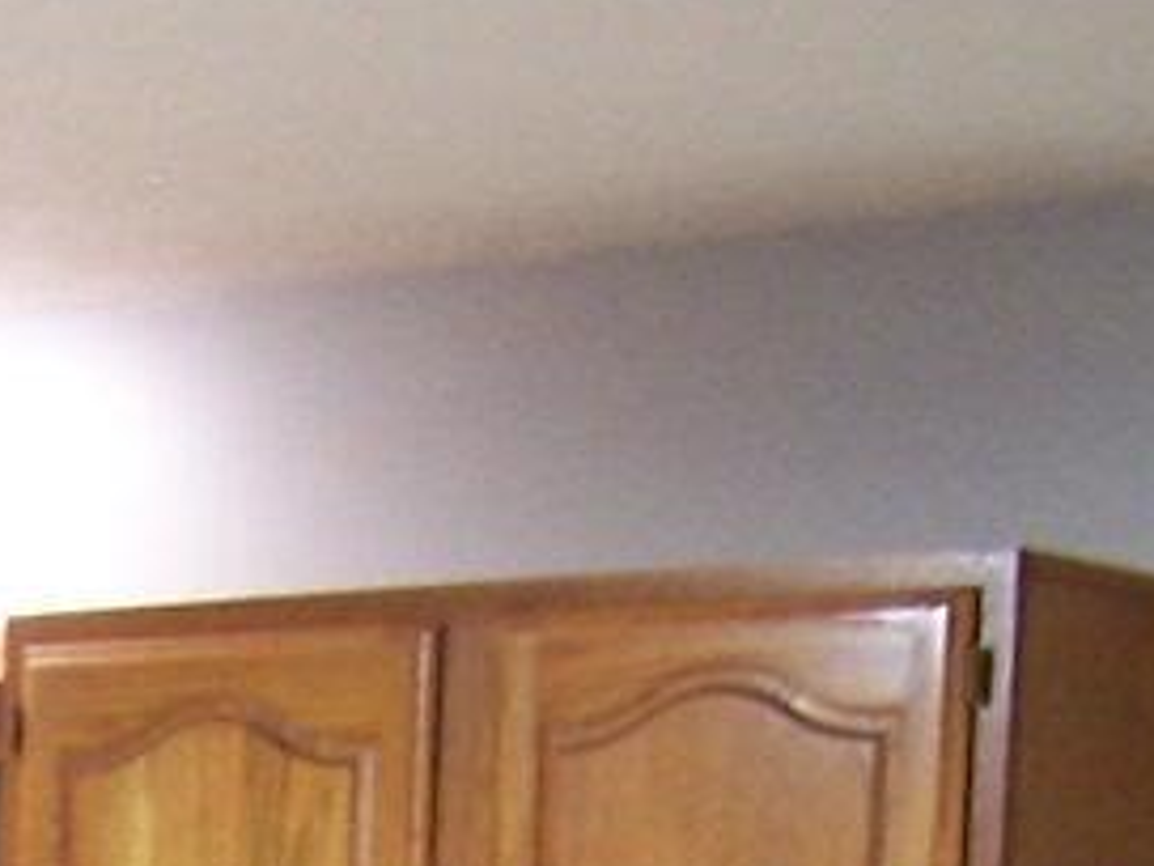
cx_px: -399
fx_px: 7234
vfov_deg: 6.4
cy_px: 2377
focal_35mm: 217
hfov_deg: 9.0
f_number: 2.8
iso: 140
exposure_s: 1/8
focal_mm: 6.3
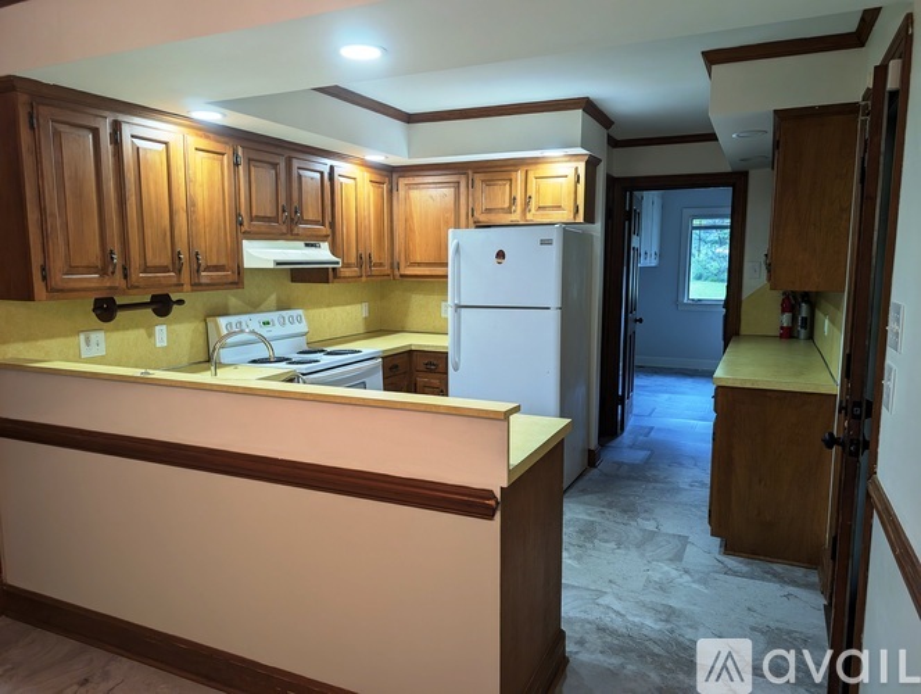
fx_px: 639
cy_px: 347
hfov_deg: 71.5
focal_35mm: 24
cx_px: 460
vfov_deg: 56.9
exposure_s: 1/24
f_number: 1.68
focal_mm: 6.9
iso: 21
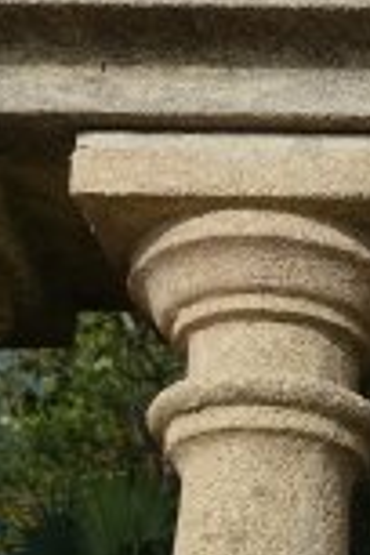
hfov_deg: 12.6
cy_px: 573
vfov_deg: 20.5
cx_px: 725
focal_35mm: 96
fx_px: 1480
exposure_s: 1/125
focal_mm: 8.8
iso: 125
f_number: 4
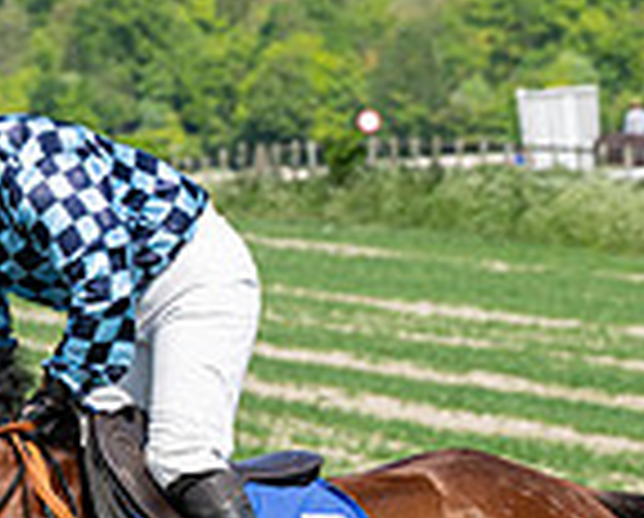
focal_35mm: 451
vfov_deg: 3.4
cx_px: 47
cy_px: 608
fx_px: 8614
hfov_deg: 4.3
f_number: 5.6
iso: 200
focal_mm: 102
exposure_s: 1/1250
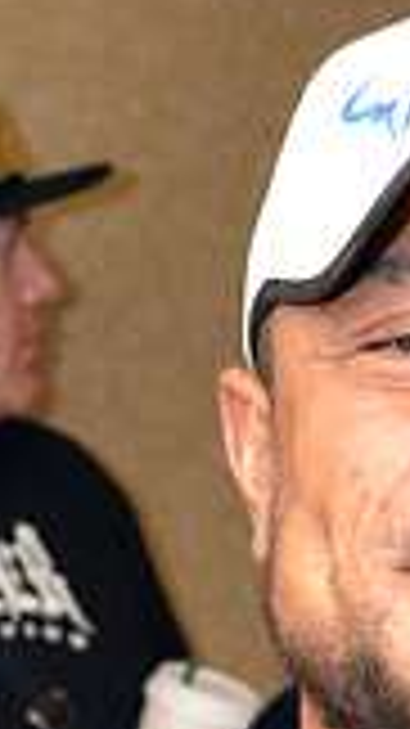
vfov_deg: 6.0
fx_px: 6772
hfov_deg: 3.4
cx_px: 752
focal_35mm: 350
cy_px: 1647
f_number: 9
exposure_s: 1/60
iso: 2000
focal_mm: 50
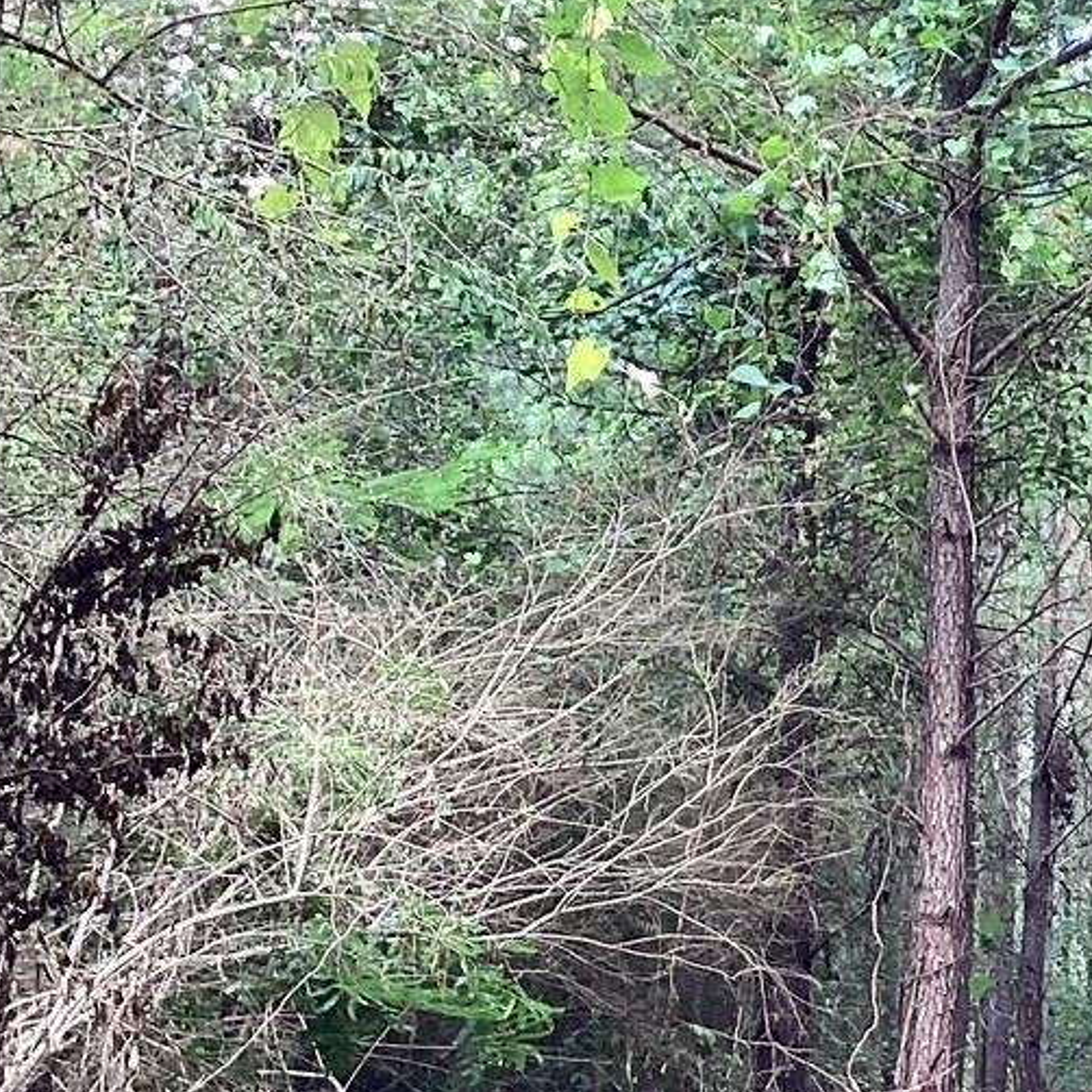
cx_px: 1259
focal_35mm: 89
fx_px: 3176
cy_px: 522
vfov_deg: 19.5
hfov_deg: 18.6
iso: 80
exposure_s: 1/120
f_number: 2.4
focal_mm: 3.3
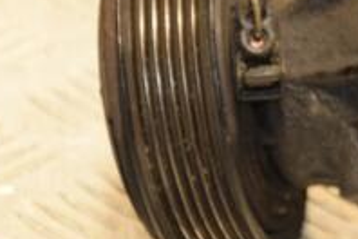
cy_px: 72
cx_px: 488
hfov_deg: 5.3
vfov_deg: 3.6
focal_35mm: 387
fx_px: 3843
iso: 800
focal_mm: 85
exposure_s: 1/80
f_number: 5.6
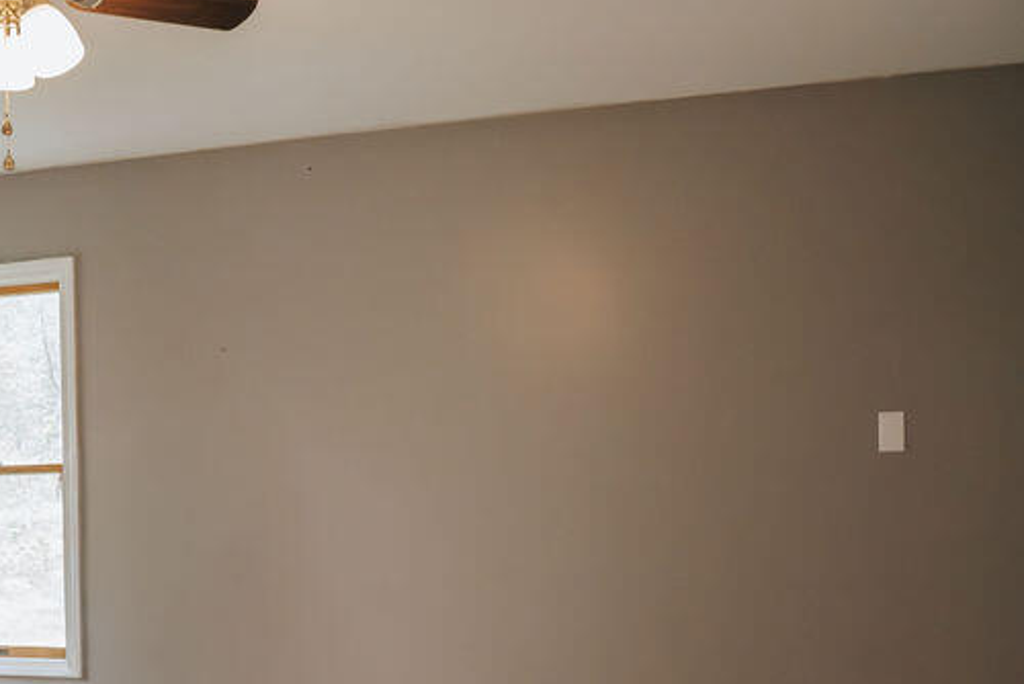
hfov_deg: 33.1
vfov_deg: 22.9
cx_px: 147
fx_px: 1651
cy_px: 585
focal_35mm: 58
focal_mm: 28
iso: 6400
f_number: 4
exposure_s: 1/800
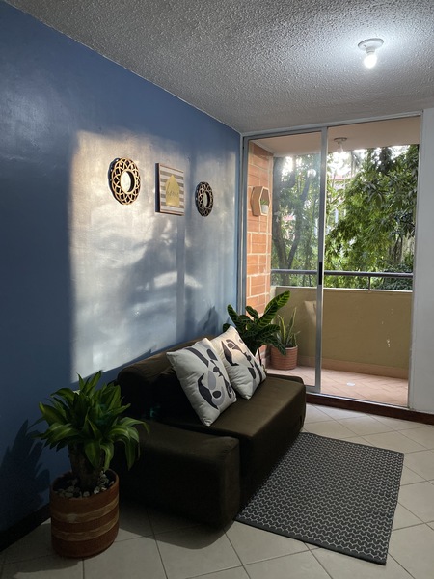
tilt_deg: -4.4
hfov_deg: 53.1
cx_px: 217
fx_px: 435
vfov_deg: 67.3
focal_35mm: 26
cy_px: 290
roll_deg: -0.6
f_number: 1.8
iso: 500
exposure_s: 1/40
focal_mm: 4.25
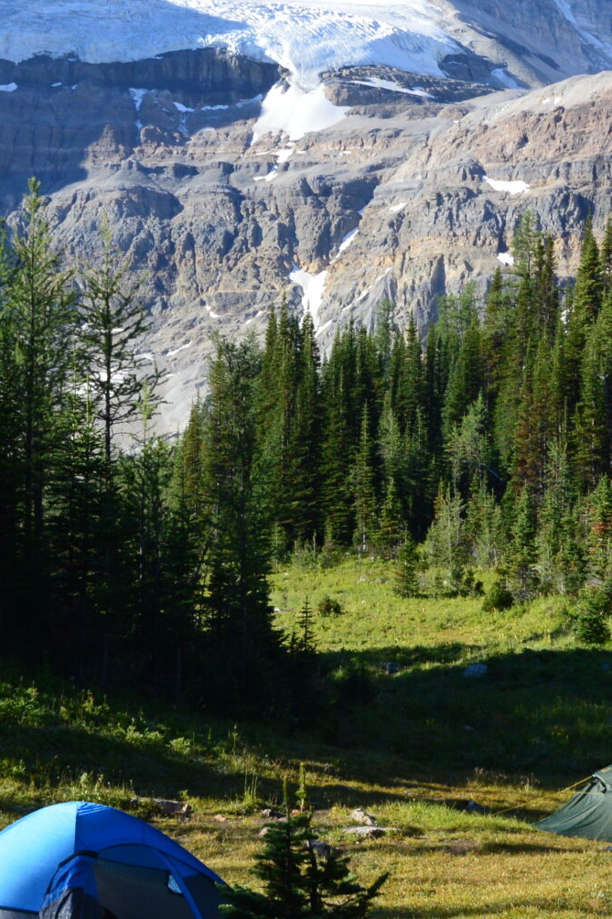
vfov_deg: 25.2
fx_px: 2048
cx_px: 378
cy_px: 333
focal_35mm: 80
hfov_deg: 17.0
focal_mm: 21
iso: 400
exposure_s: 1/250
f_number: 10
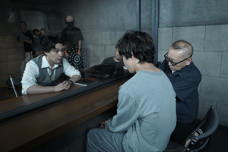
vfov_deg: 49.6
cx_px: 114
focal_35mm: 26
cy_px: 76
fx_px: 165
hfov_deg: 69.4
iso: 5000
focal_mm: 26
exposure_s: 1/125
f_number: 5
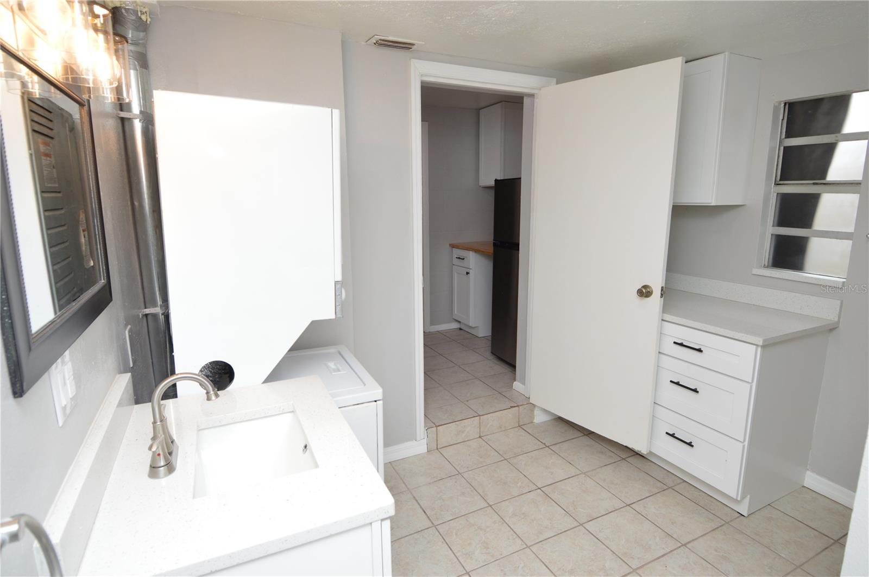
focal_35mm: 18
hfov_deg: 90.1
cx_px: 434
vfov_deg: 67.3
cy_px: 288
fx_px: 434
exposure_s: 1/80
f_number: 4.5
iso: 400
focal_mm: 12
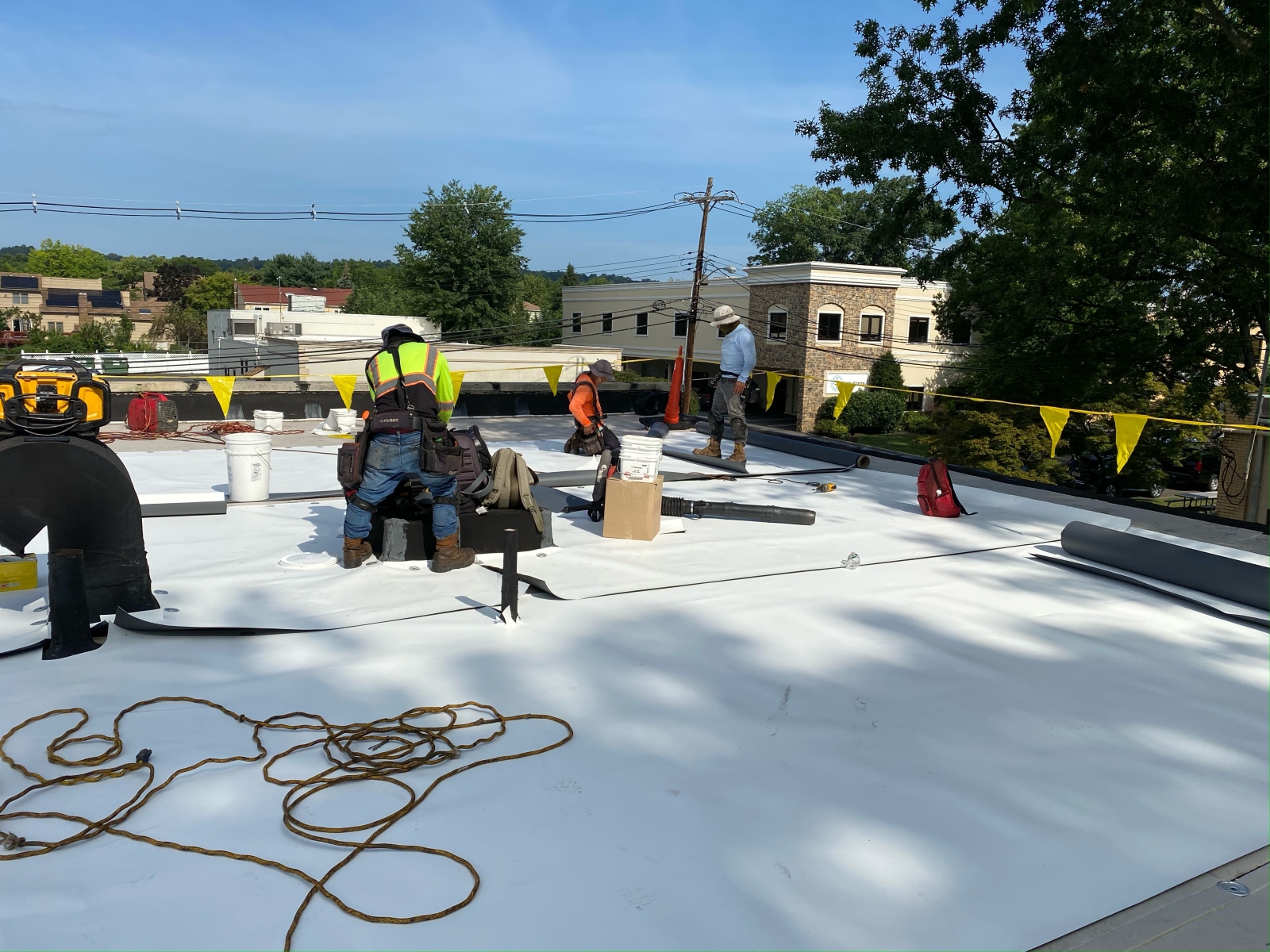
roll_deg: -1.6
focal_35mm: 26
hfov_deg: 67.3
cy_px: 476
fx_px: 954
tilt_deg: -11.7
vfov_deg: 53.1
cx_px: 635
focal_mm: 4.25
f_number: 1.8
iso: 32
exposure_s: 1/5495
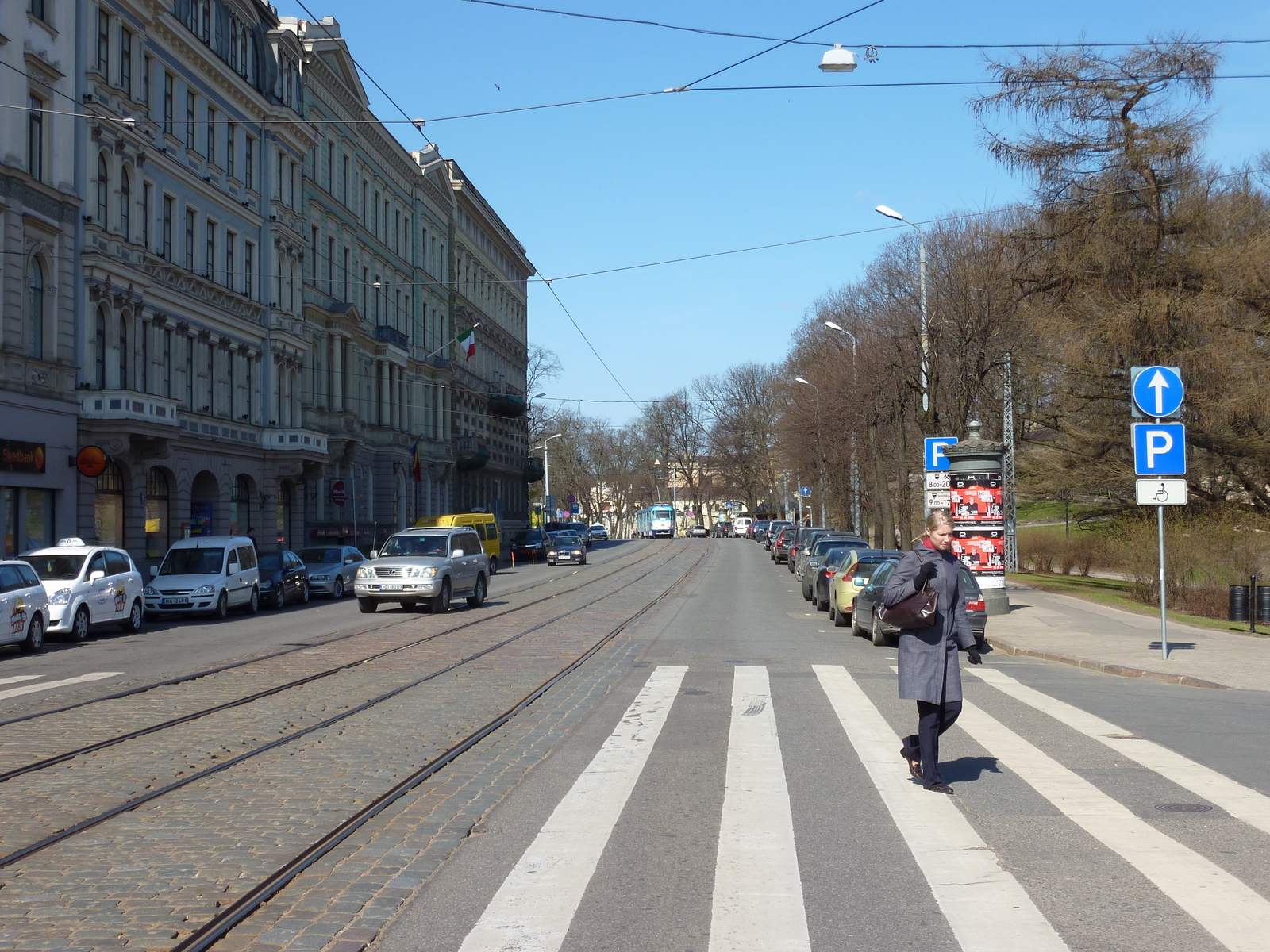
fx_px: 1761
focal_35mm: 48
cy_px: 476
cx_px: 635
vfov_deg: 30.3
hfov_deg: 39.7
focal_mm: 7.9
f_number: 4.5
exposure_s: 1/500
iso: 80
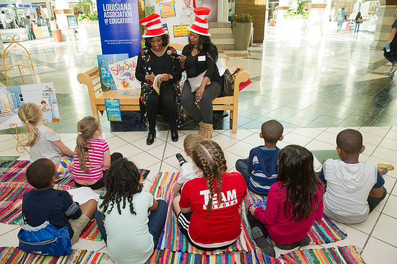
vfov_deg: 53.1
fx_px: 265
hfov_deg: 73.8
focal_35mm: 24
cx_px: 198
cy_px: 132
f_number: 5.6
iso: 1250
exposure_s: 1/250
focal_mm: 24
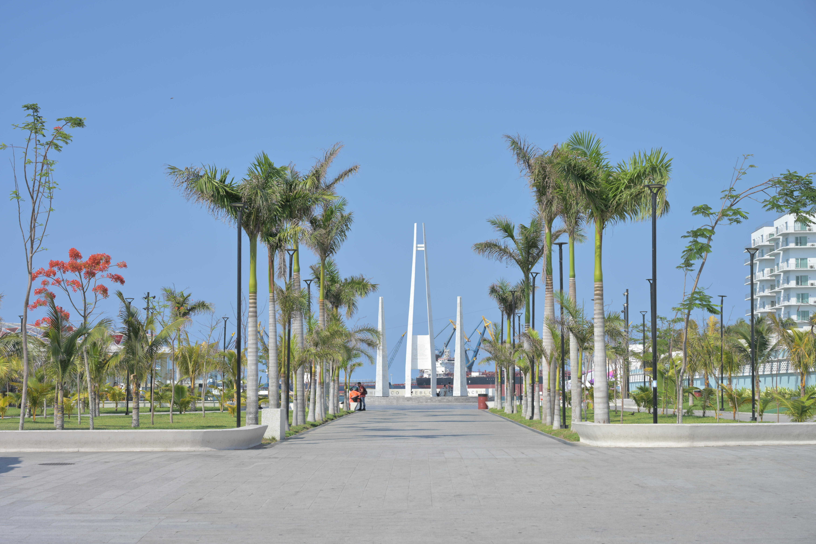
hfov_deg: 32.4
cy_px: 272
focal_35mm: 62
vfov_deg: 21.9
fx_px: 1405
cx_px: 408
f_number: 7.1
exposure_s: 1/400
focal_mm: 62
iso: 100
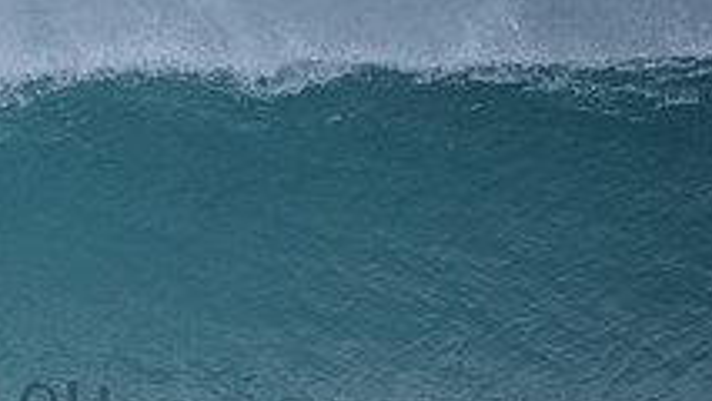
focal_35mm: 1426
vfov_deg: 0.9
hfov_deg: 1.5
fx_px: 26932
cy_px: 369
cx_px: -244
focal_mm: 500
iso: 560
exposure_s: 1/2000
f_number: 5.6
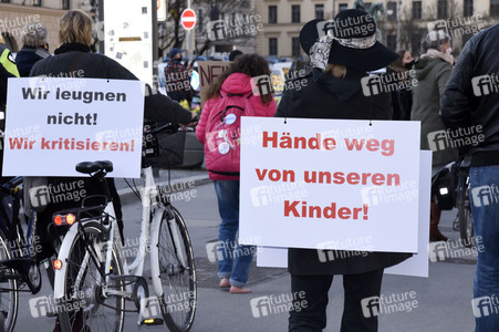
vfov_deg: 13.0
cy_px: 166
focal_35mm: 105
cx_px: 250
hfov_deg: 19.5
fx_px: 1454
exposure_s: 1/160
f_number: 10
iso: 400
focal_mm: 105
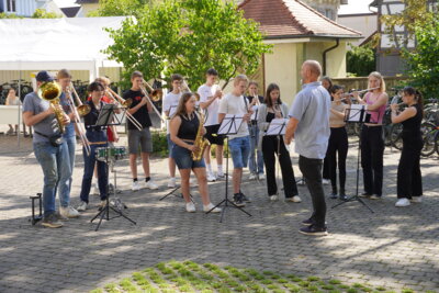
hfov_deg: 32.6
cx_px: 220
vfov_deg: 22.1
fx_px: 750
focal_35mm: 62
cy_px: 146
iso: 100
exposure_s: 1/160
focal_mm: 41
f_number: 5
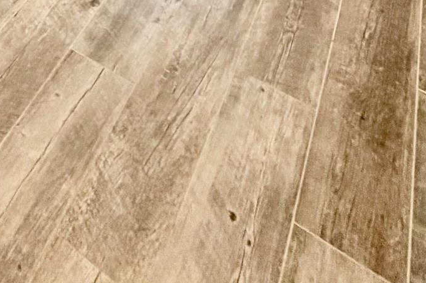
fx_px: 580
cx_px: 13
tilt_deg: -5.8
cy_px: -408
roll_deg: +0.8
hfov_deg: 36.8
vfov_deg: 14.9
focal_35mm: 49
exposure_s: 1/60
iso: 320
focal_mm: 2.22
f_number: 2.2
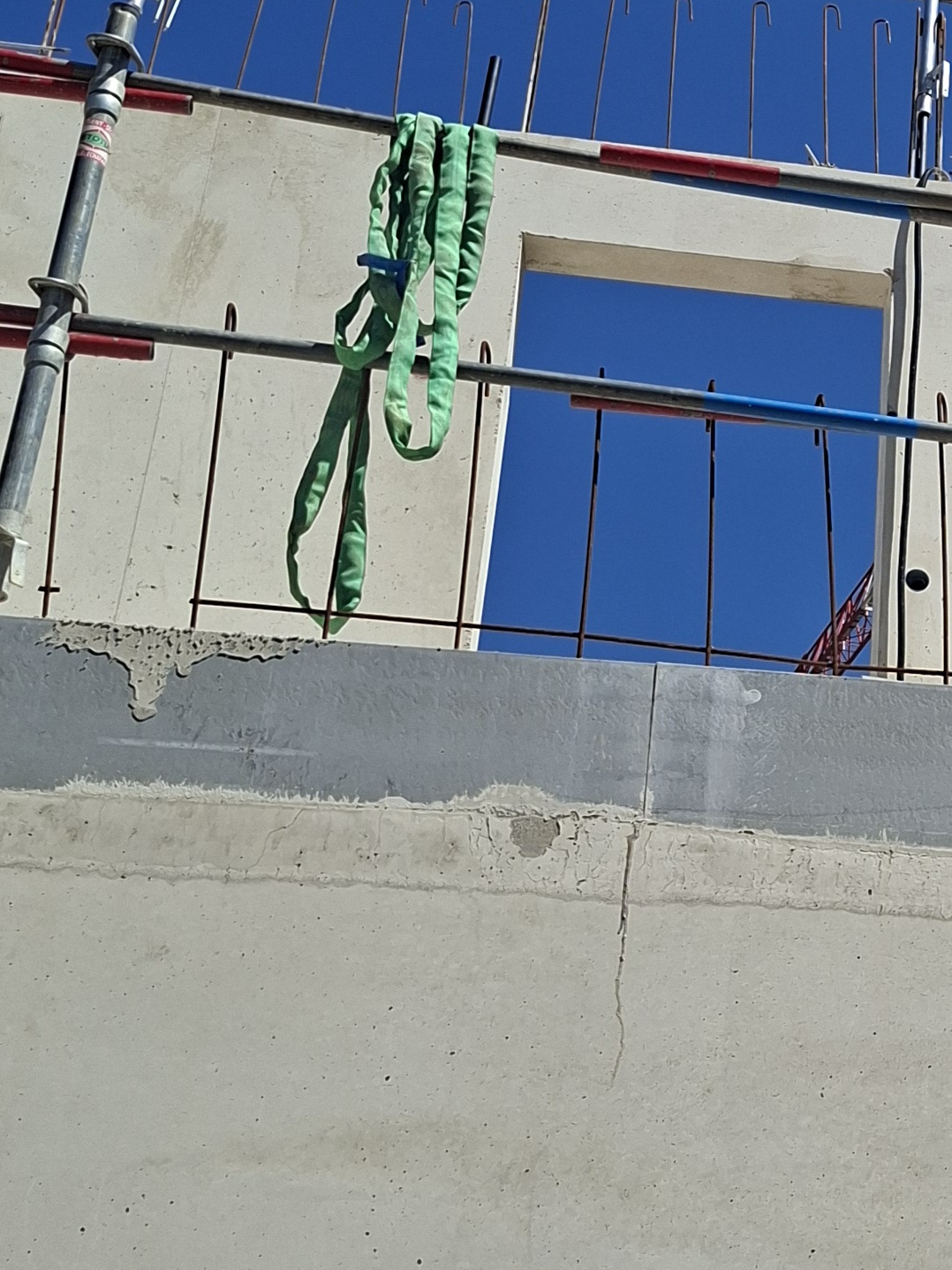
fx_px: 2348
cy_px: 587
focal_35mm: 64
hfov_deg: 21.5
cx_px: 1105
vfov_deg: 30.3
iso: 50
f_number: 1.8
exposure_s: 1/2049
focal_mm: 5.54
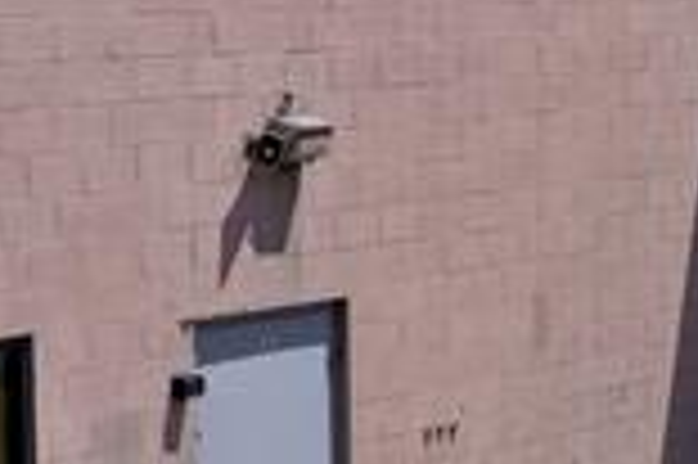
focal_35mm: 185
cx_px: 1076
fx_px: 3583
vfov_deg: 7.4
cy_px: 347
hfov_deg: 10.7
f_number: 2.8
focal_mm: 14.45
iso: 100
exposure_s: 1/1600
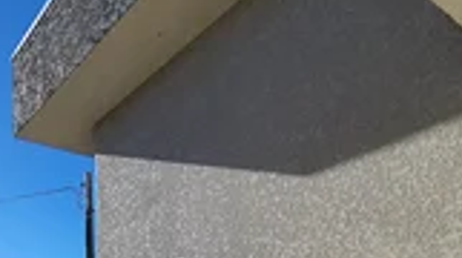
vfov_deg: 25.8
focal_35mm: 34
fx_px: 416
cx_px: 37
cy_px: 386
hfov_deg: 50.7
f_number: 2.2
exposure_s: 1/1620
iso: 50
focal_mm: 1.74
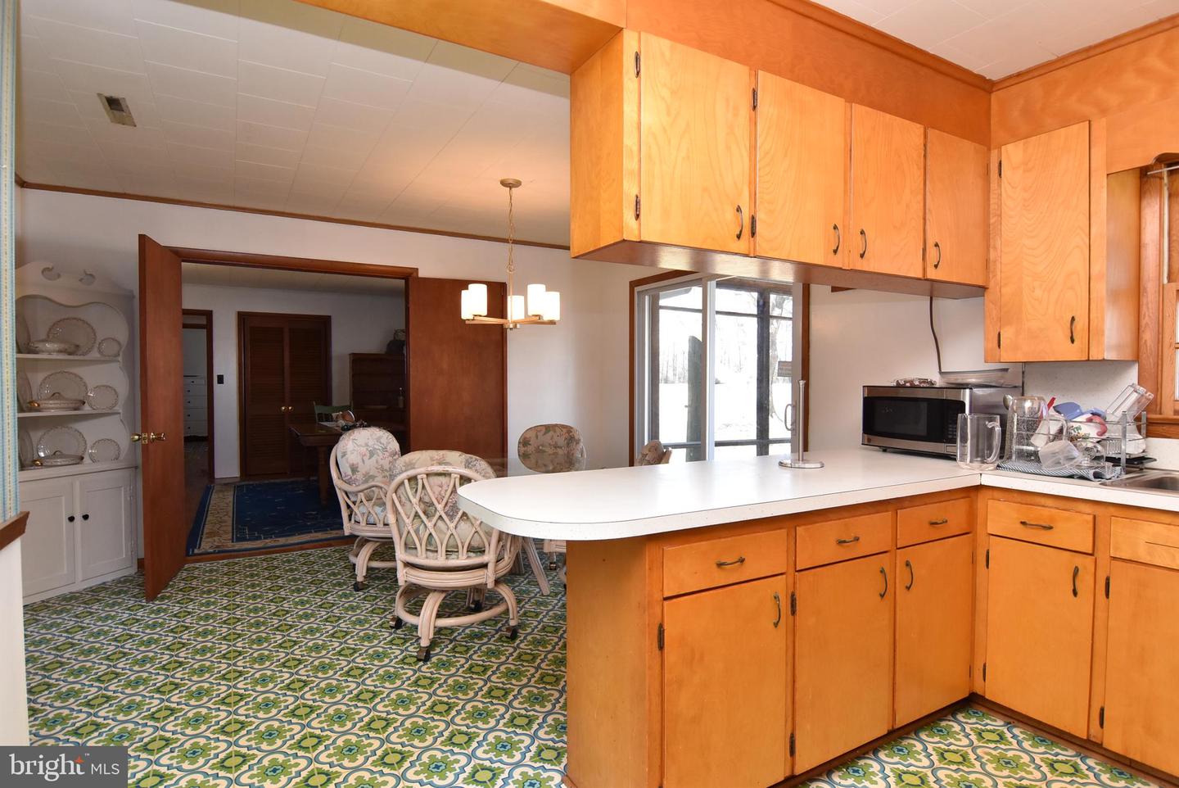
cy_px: 394
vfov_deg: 67.5
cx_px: 590
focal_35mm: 18
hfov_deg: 90.0
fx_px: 590
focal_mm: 12
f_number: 7.1
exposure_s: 1/100
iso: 800
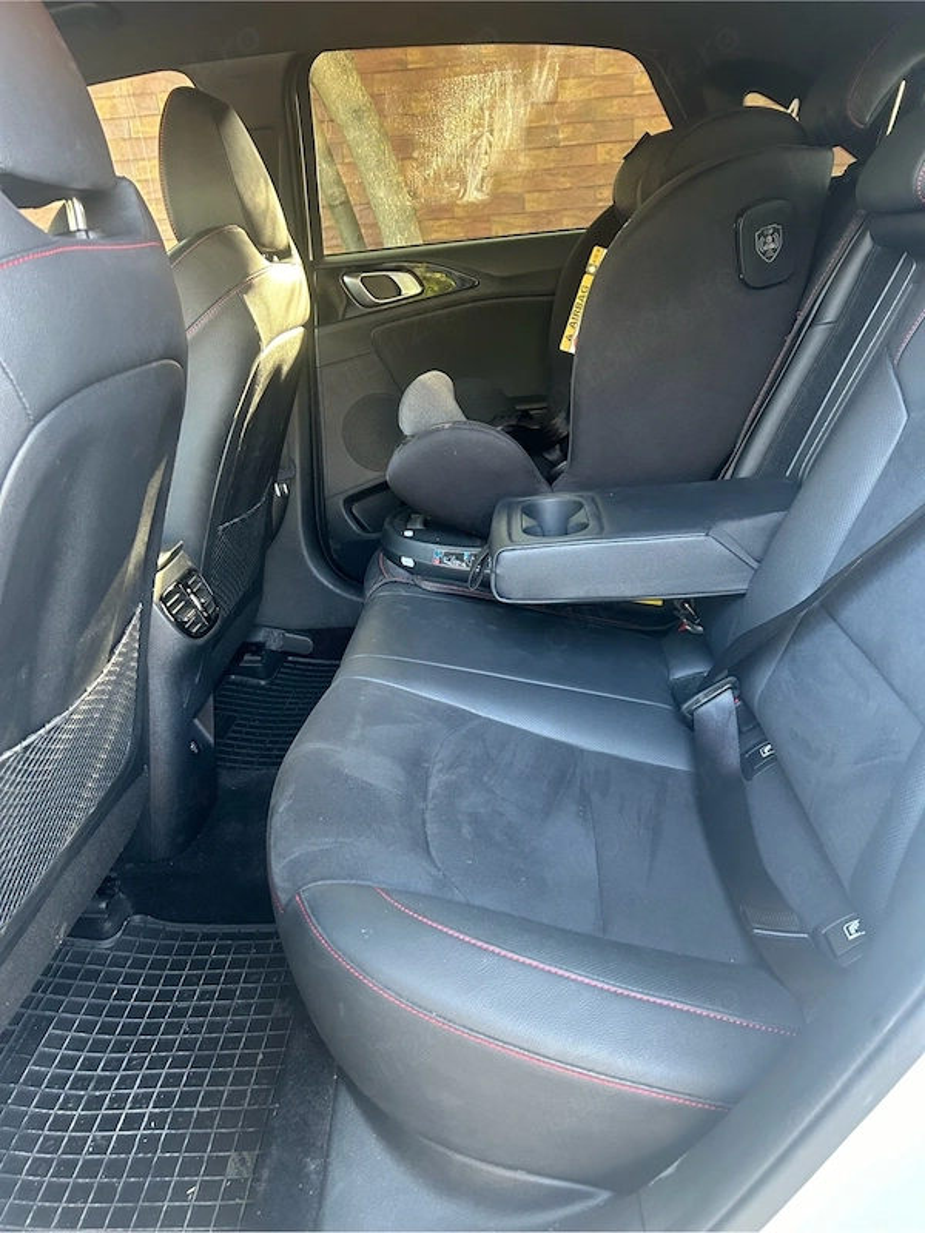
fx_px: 926
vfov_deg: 67.3
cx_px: 462
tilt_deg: -19.6
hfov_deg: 53.1
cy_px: 616
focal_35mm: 26
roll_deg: +3.6
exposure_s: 1/60
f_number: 1.5
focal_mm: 5.7
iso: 250
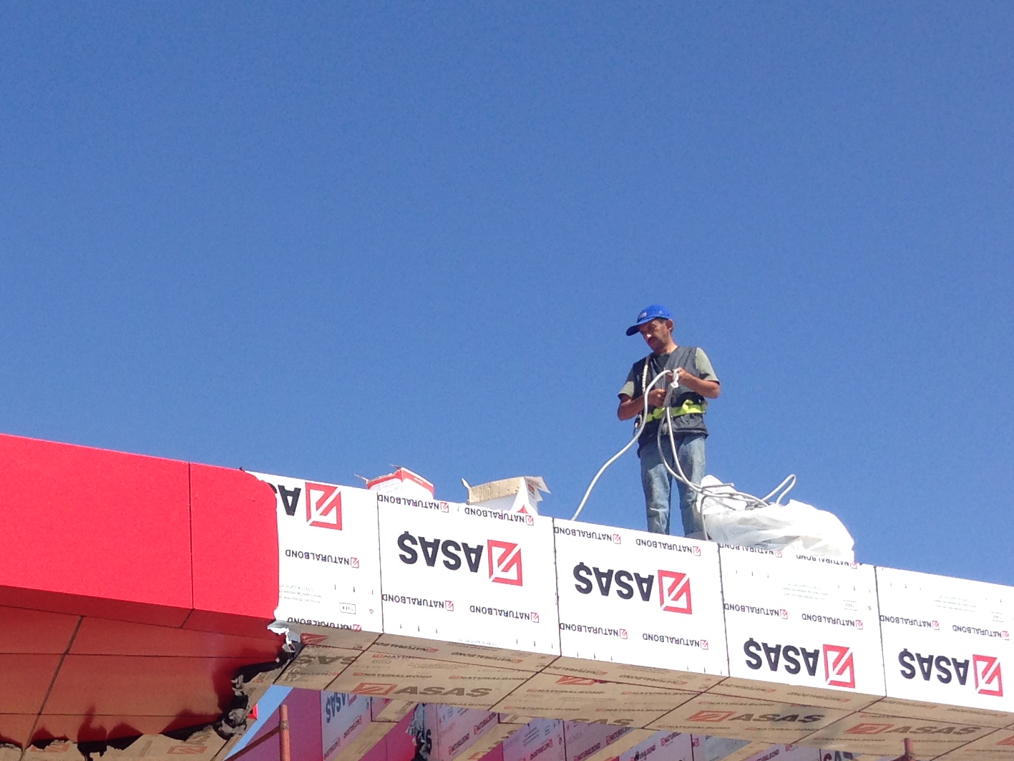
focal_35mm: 76
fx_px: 2226
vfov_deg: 18.7
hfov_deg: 24.1
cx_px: -84
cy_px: 812
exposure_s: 1/1178
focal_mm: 4.12
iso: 50
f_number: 2.4
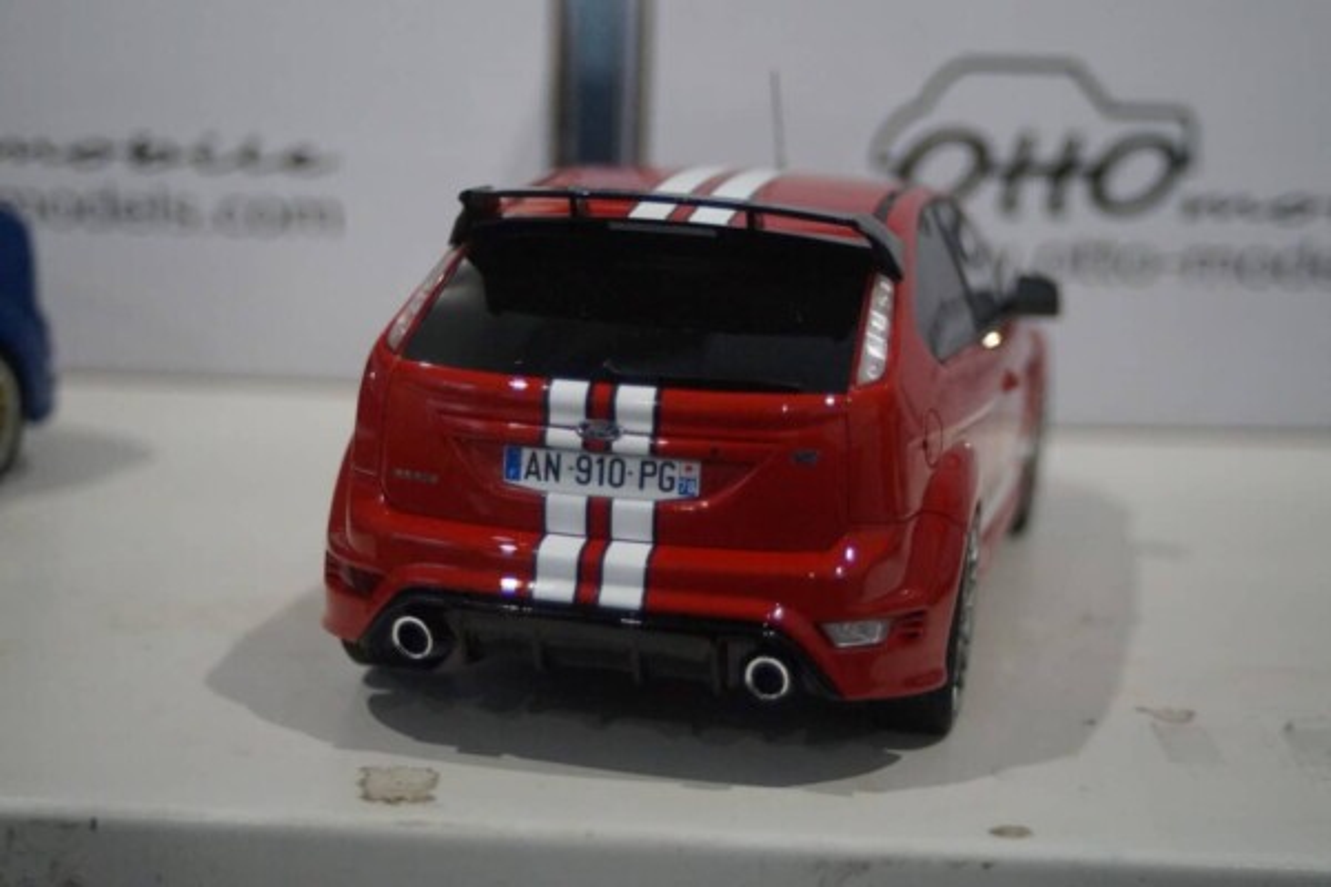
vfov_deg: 22.6
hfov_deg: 33.4
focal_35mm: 60
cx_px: 666
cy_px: 444
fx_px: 2218
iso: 3200
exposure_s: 1/160
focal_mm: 40
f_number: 4.5
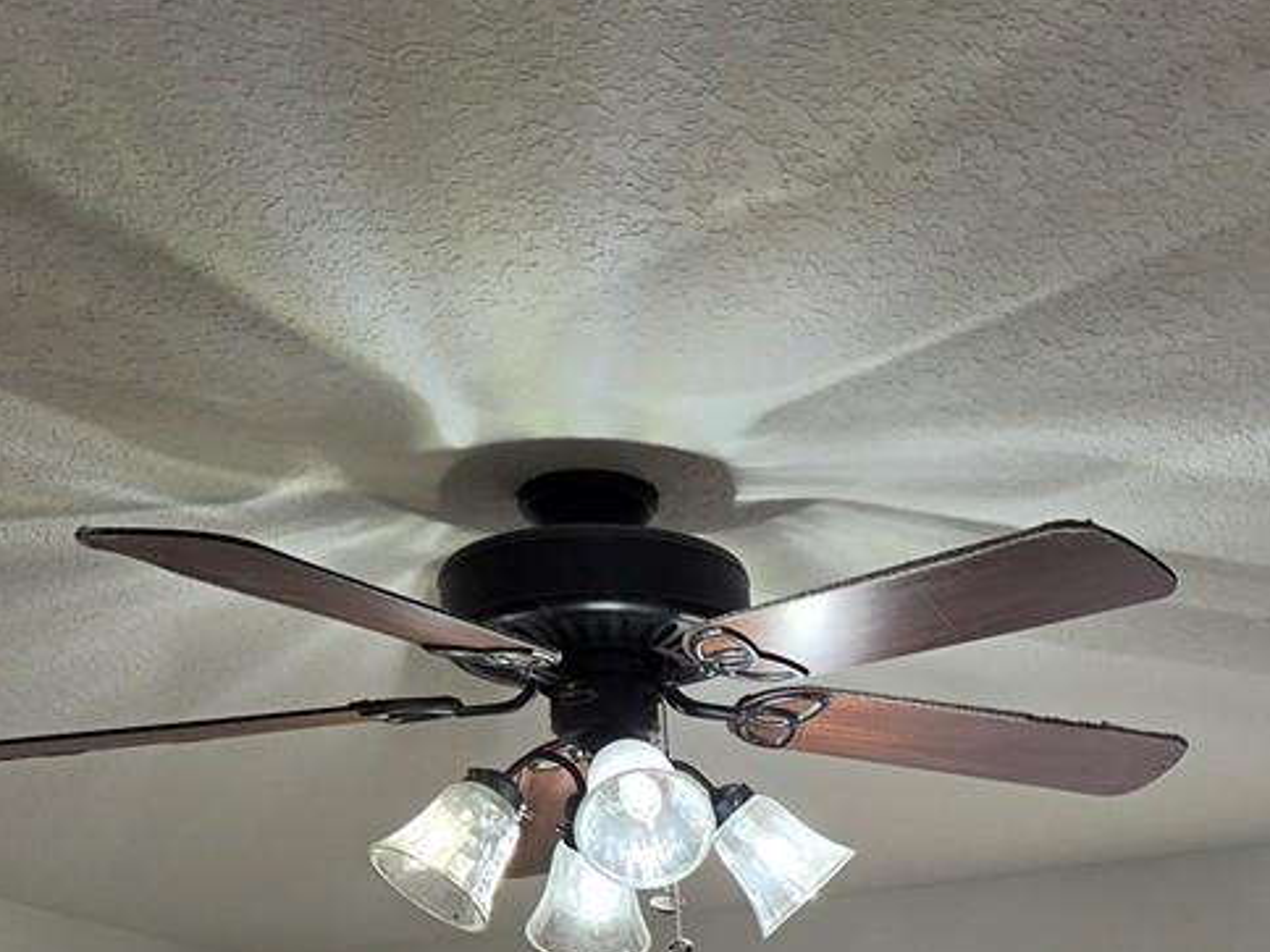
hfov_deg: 24.6
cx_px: 1249
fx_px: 2788
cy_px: 1427
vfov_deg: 17.4
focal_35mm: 76
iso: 32
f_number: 1.8
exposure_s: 1/120
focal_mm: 5.4
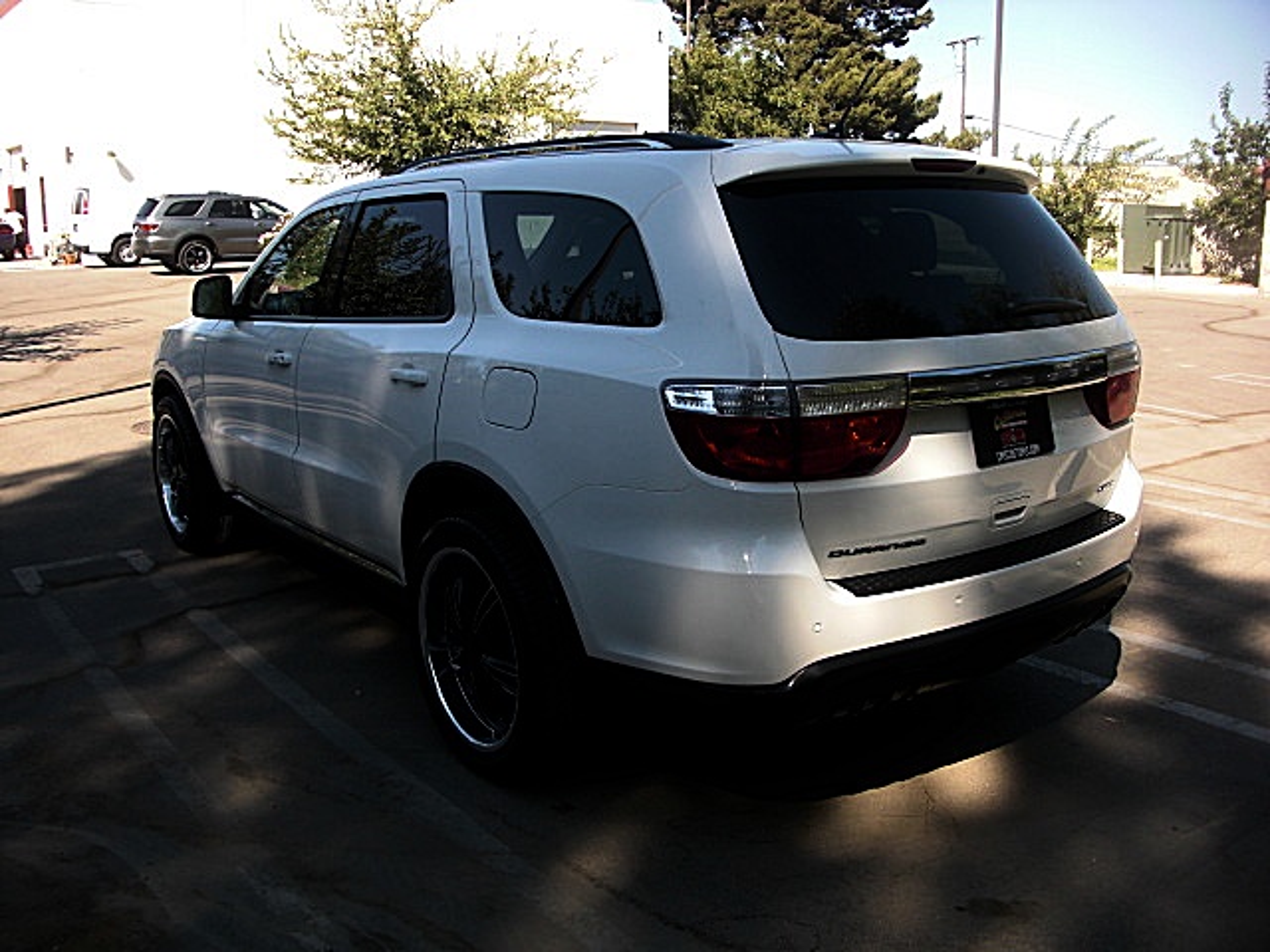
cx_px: 635
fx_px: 1321
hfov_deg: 51.4
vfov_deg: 39.7
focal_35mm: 36
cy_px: 476
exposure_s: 1/400
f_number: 2.8
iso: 50
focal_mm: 6.3
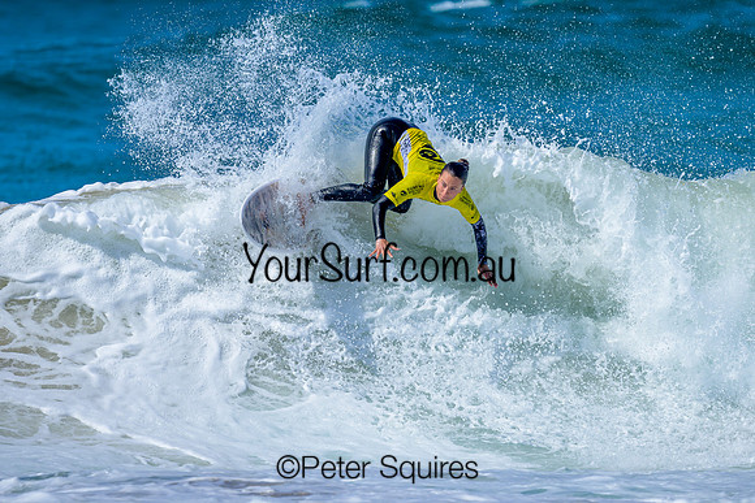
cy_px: 276
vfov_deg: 1.3
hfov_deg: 1.9
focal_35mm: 1098
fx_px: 23035
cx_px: 423
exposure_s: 1/2000
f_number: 6.3
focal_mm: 800
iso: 160
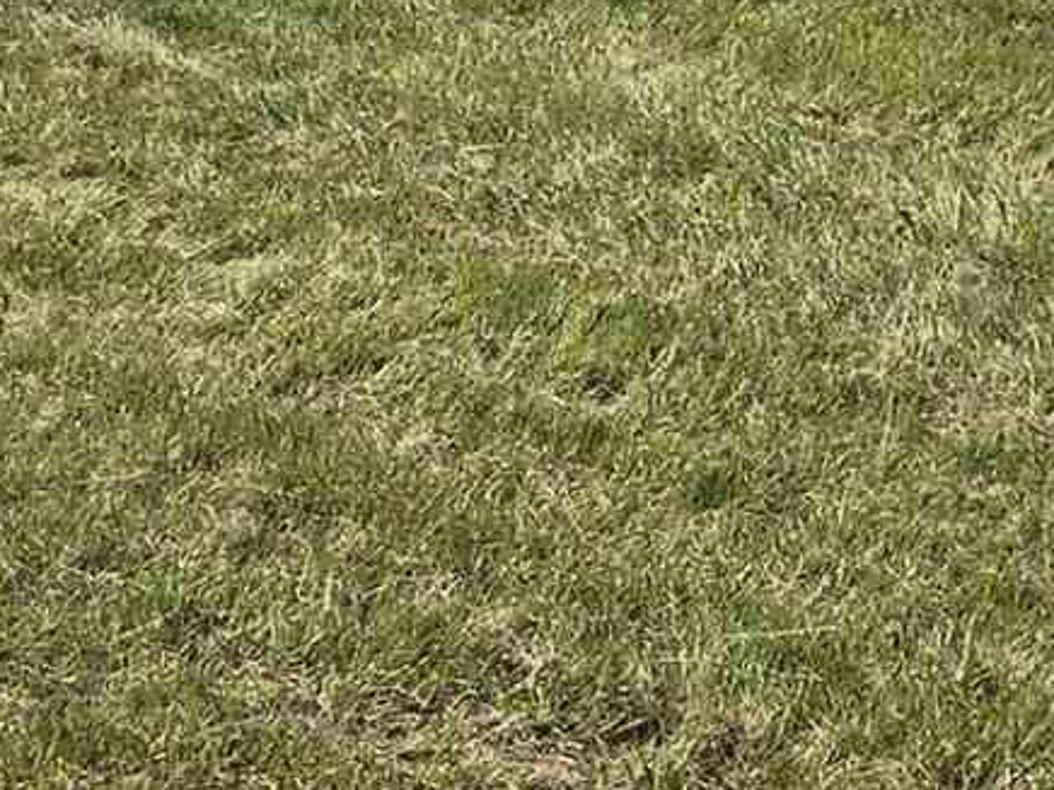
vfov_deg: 9.1
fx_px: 4933
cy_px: 104
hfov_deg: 12.2
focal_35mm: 162
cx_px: 454
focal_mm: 5.4
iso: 25
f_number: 1.8
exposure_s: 1/2921
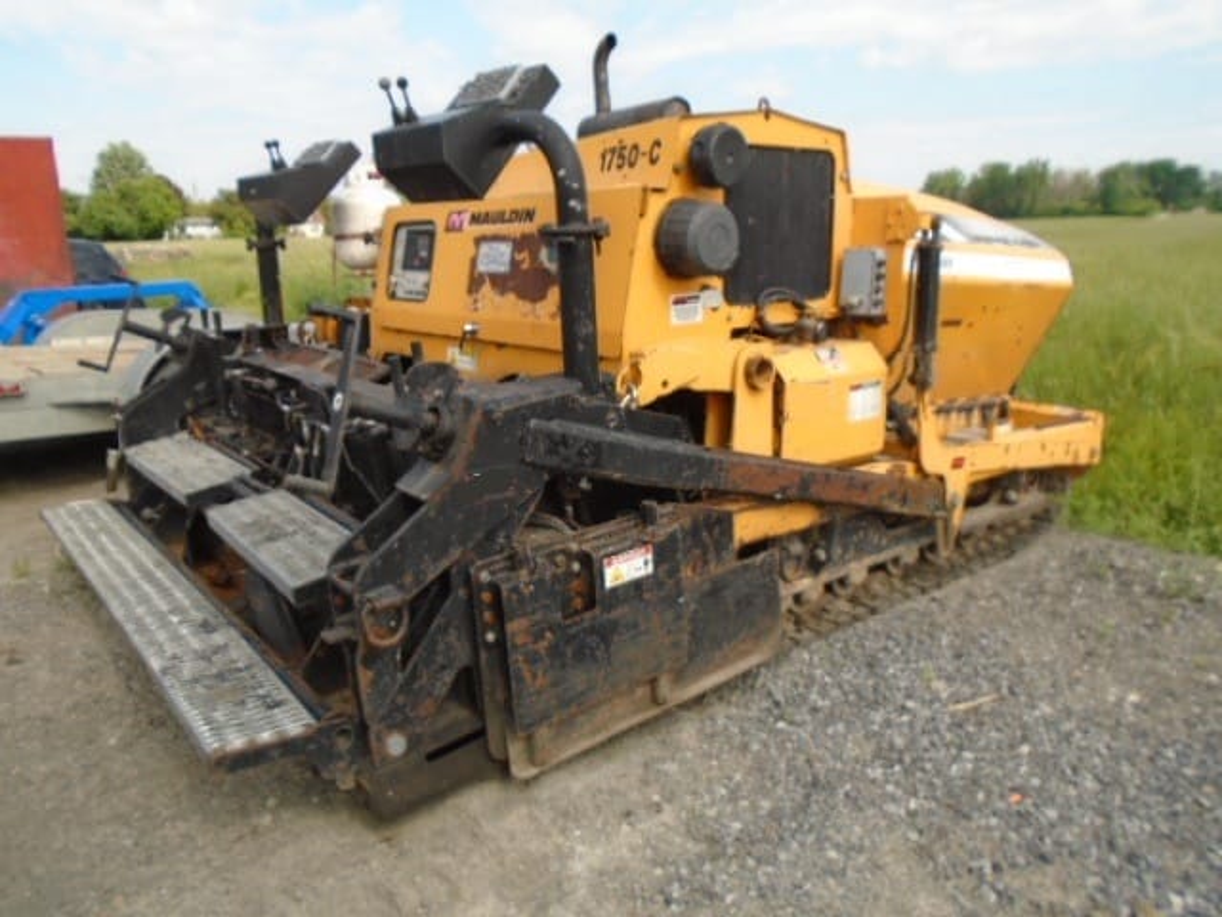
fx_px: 918
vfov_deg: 53.1
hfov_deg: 67.3
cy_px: 458
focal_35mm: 26
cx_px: 611
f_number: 3.2
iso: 100
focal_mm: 4.6
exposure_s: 1/640
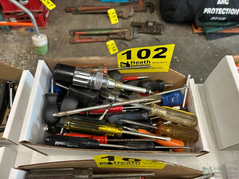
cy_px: 90
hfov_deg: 67.3
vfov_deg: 53.1
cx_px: 120
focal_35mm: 26
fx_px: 180
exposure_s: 1/60
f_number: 1.5
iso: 125
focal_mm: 5.7
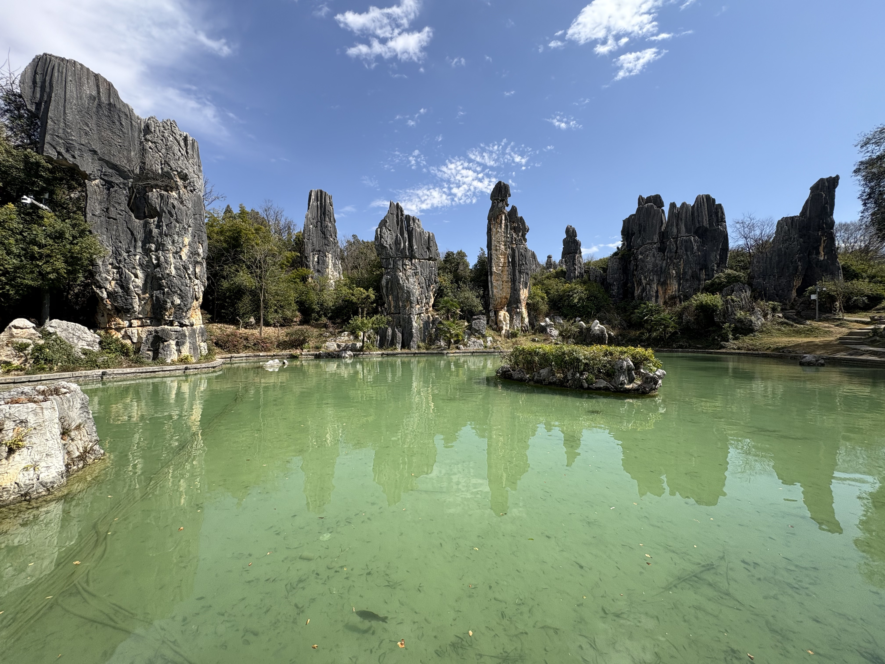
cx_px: 442
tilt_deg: +1.2
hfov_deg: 102.1
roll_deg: +0.0
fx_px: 358
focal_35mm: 14
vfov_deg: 85.7
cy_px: 332
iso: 50
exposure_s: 1/1256
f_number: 2.2
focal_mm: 2.22
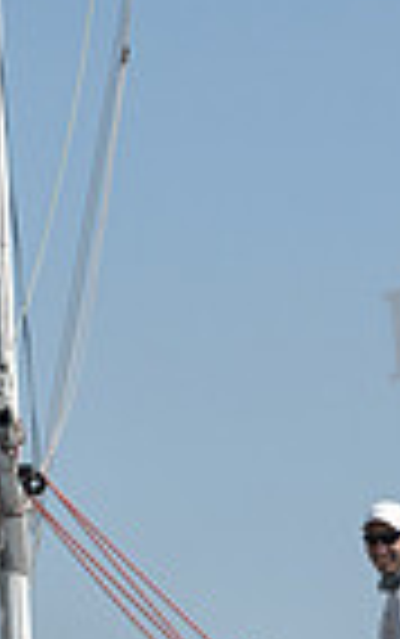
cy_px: 560
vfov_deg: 7.2
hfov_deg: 4.5
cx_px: 153
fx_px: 5083
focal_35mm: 292
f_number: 8
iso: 250
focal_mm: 70
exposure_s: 1/1250
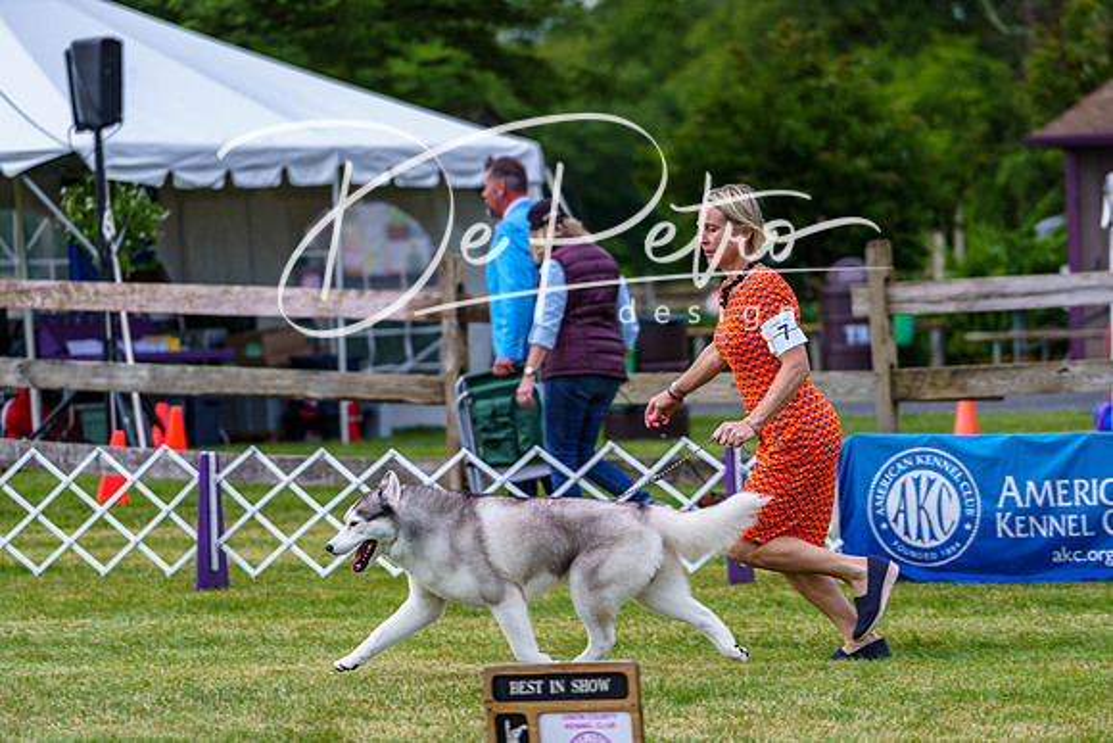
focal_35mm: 174
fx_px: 5381
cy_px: 372
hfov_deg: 11.8
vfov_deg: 7.9
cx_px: 556
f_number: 4
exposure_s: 1/500
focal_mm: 174
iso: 160
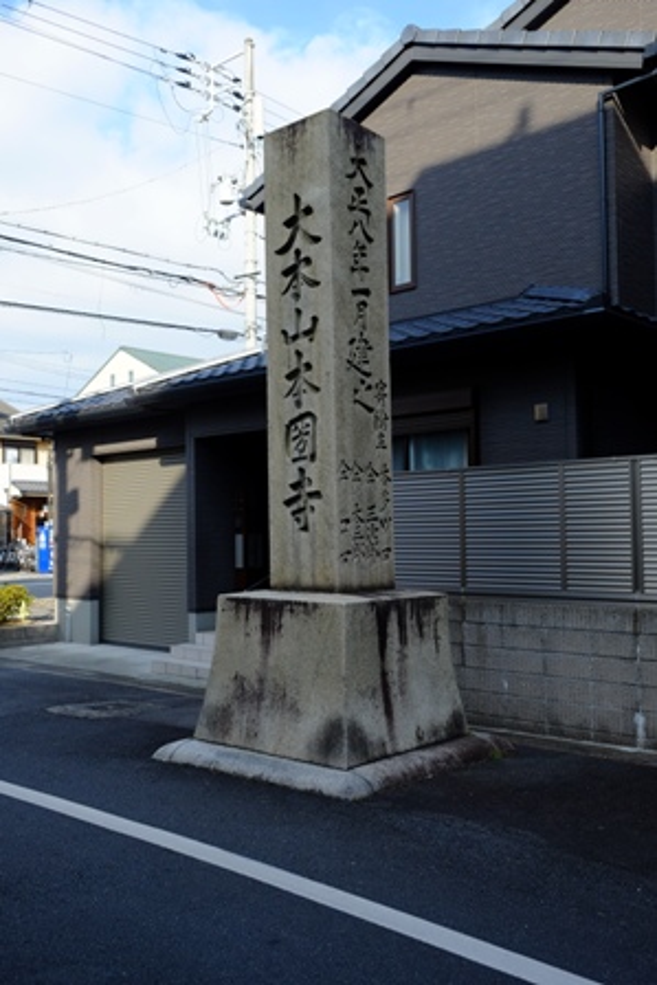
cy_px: 492
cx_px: 328
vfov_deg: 58.7
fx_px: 875
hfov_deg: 41.1
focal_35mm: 32
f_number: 5
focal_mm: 21.4
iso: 400
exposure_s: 1/640
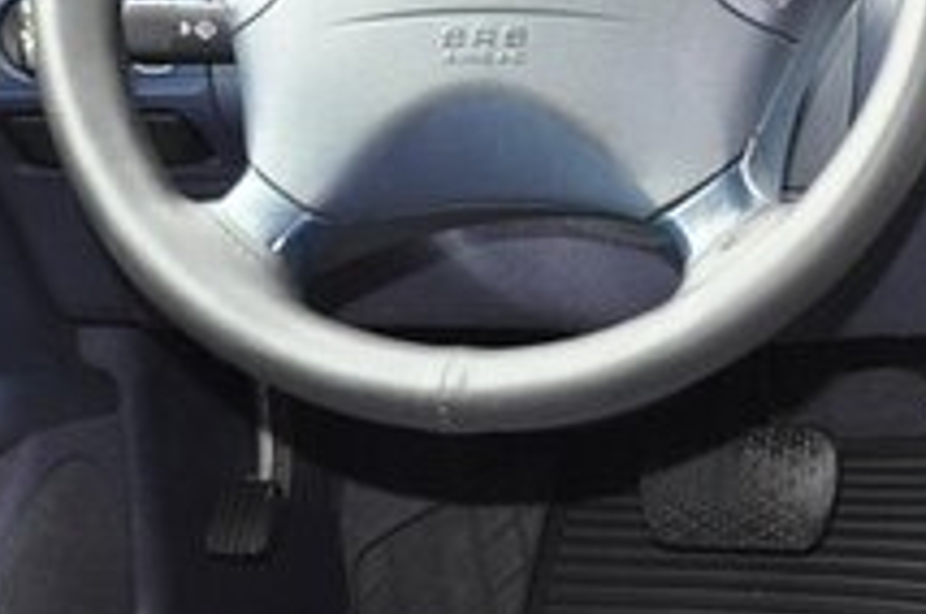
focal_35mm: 102
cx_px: 1372
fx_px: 2620
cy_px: 30
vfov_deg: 13.2
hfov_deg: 18.0
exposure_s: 1/50
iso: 640
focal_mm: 22
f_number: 6.3
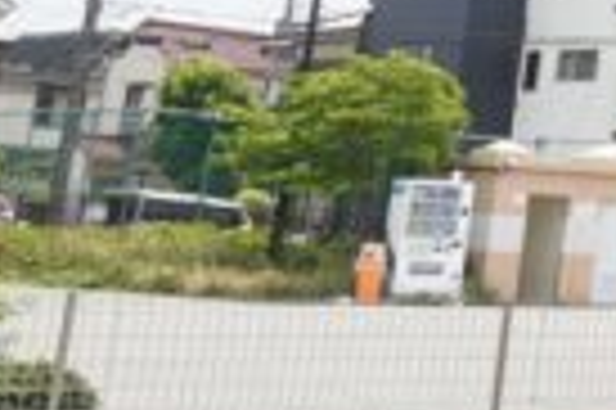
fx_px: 1914
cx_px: 1542
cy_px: -228
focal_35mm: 112
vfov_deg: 11.6
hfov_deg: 13.0
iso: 100
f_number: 6.3
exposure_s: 1/250
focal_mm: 10
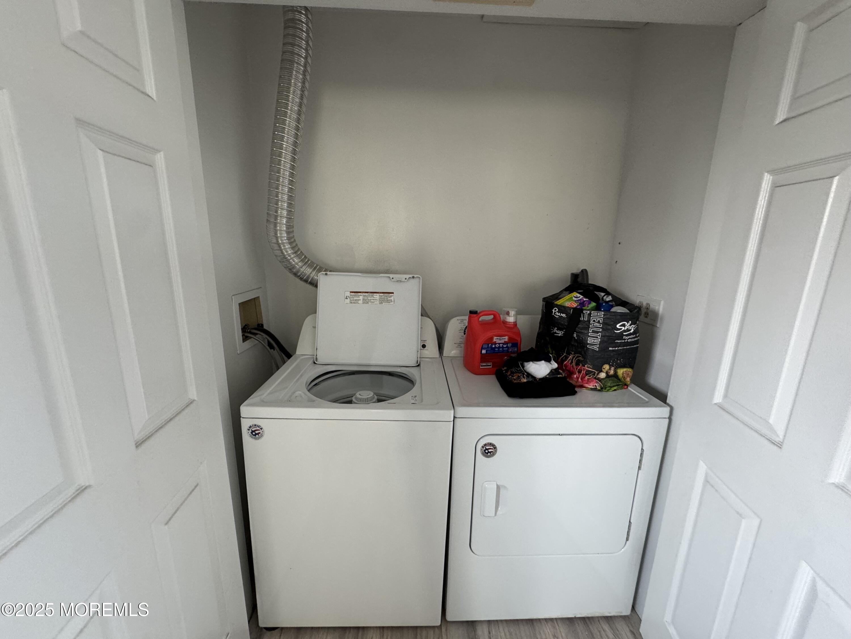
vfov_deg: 85.7
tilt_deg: -15.5
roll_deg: -2.5
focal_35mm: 14
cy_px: 320
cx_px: 426
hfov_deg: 102.1
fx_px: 344
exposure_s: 1/99
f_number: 2.2
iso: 200
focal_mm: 2.22
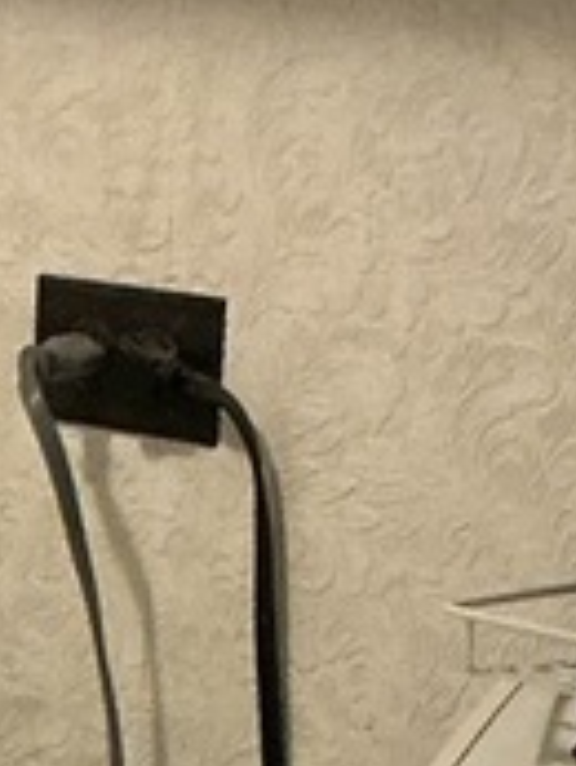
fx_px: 4011
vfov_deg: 10.9
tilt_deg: -13.0
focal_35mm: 181
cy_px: 682
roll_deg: -0.9
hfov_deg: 7.9
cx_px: -518
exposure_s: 1/60
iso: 250
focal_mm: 3
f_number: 1.8
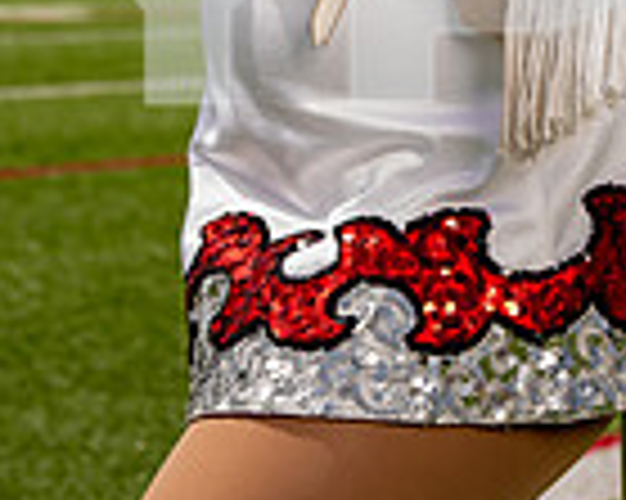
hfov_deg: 9.9
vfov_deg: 7.7
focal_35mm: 195
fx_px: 3610
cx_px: 306
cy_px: -347
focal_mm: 64
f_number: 6.3
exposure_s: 1/250
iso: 50
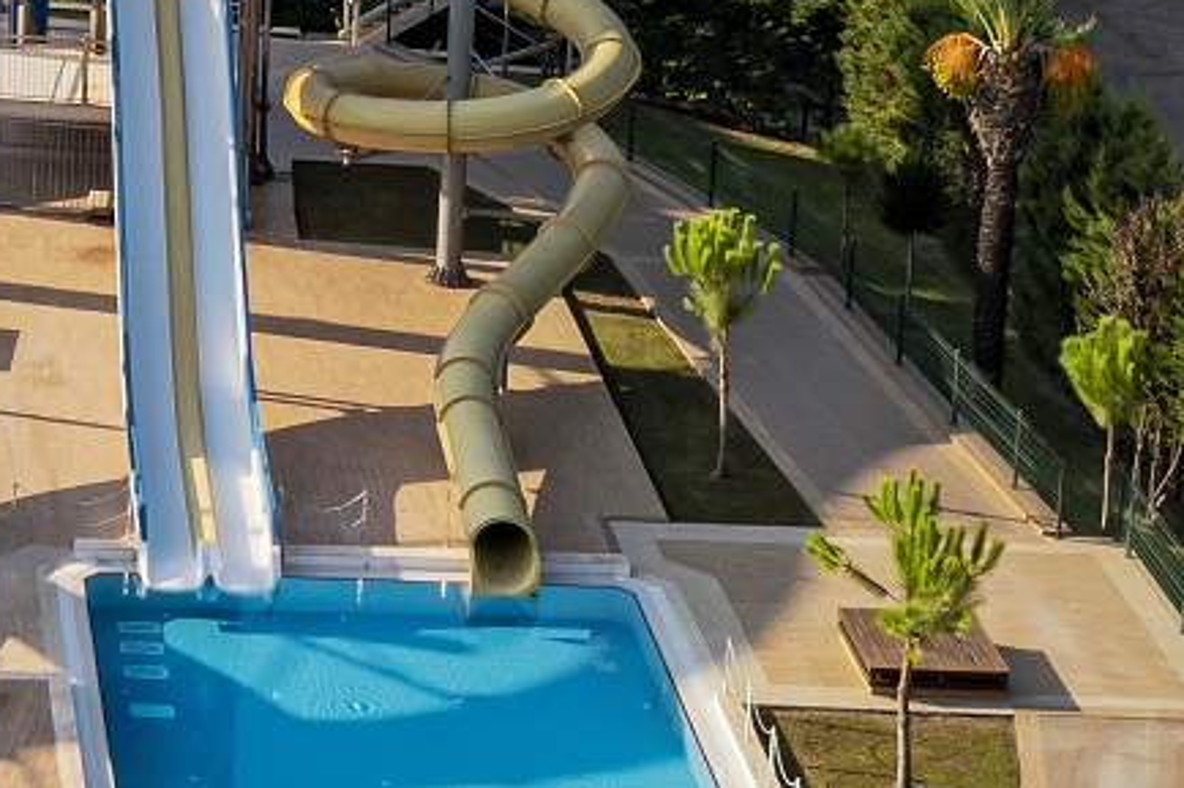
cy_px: -398
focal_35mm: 129
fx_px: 4241
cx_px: -578
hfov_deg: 14.8
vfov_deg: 10.3
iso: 100
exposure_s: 1/80
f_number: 5
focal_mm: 10.26
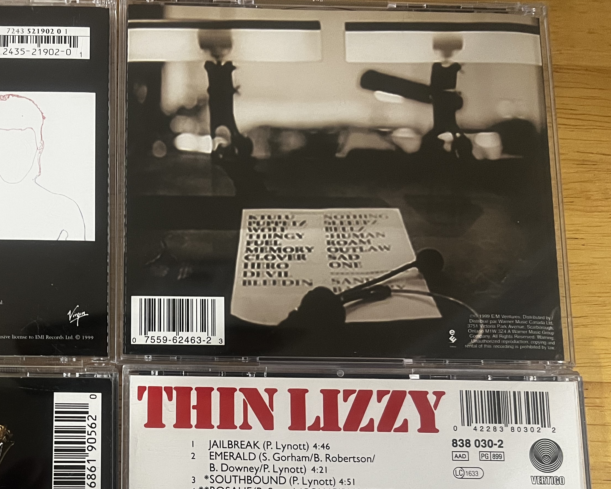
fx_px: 832
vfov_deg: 31.8
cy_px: 398
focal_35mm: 46
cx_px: 133
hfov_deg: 39.0
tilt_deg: -80.7
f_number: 1.5
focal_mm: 5.7
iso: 500
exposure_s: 1/60
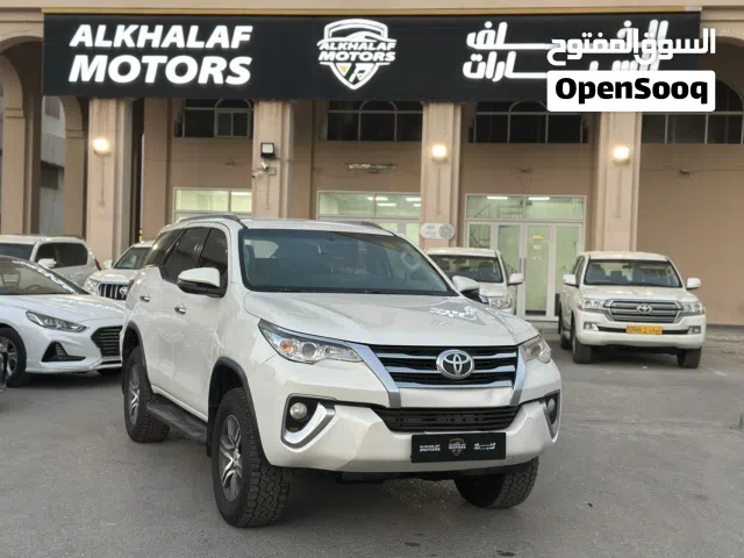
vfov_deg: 30.3
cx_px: 372
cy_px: 279
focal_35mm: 48
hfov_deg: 39.7
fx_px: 1032
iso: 64
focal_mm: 6.86
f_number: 1.78
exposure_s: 1/100
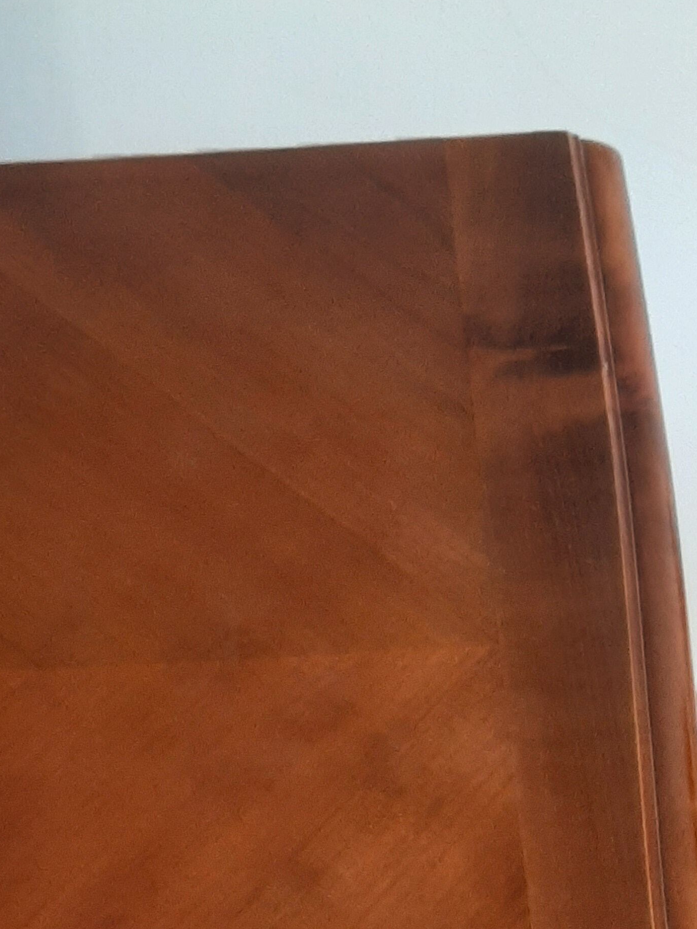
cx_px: 300
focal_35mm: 57
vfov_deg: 32.1
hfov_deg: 25.6
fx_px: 1530
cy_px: 835
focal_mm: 3.93
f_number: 1.7
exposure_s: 1/50
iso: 250
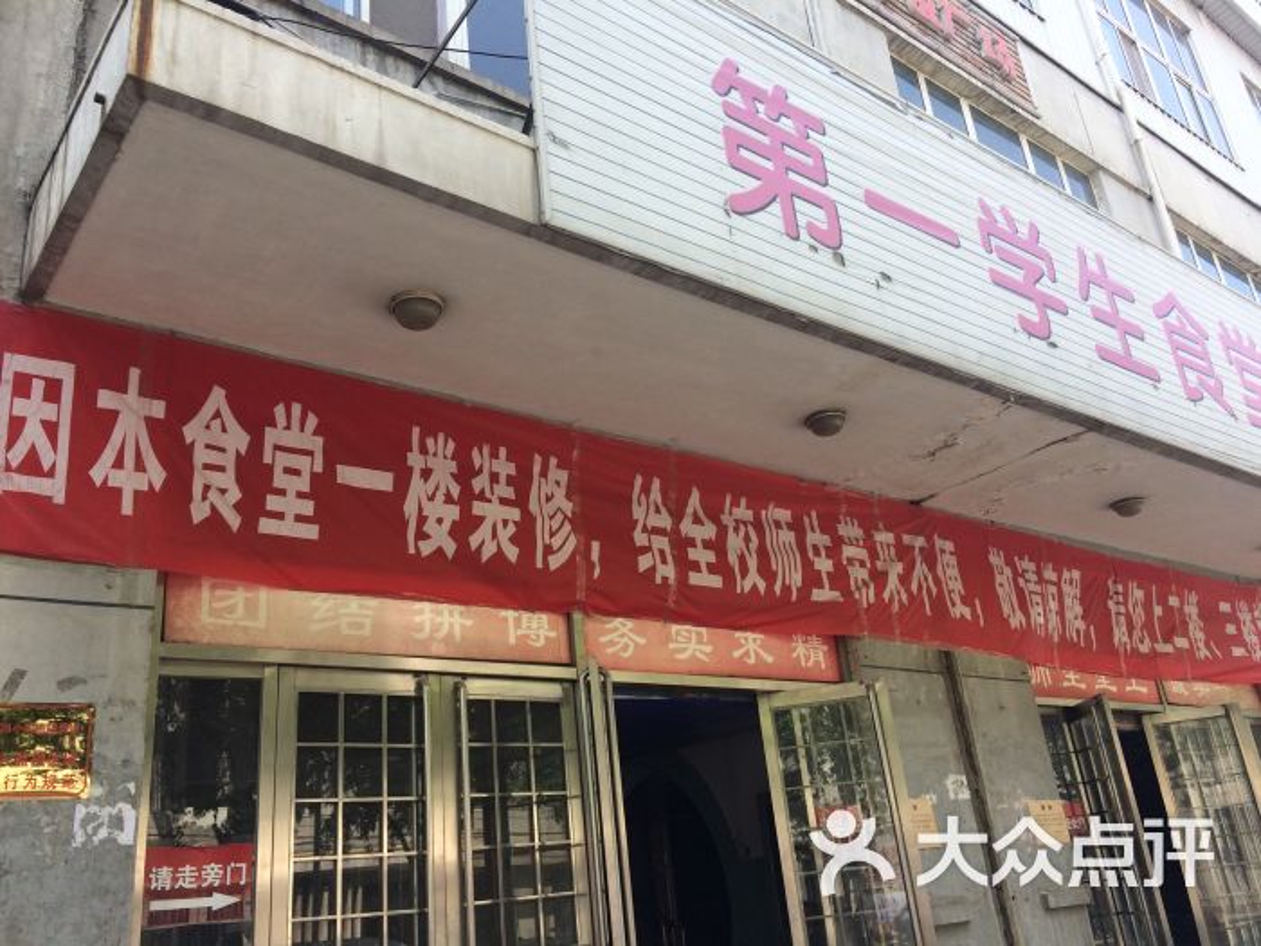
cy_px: 473
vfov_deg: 48.2
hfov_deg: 61.7
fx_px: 1056
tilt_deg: +23.8
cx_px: 630
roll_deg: +6.6
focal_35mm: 29
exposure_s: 1/446
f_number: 2.2
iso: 32
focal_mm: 4.15
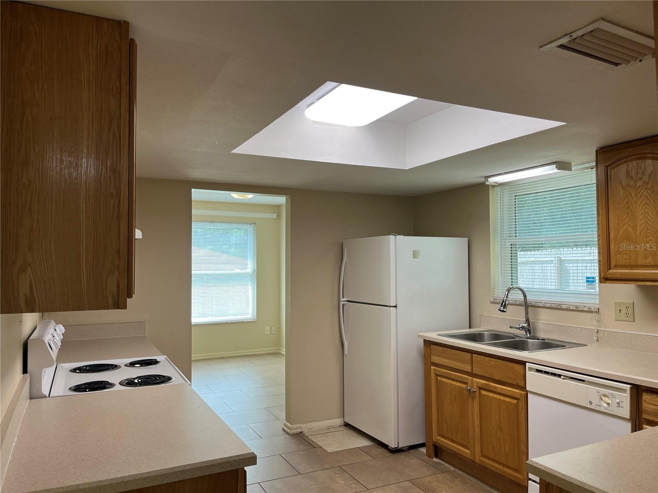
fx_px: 494
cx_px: 329
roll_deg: +0.5
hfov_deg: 67.3
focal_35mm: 26
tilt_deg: +1.9
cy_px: 246
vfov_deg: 53.1
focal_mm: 5.1
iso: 40
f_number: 1.6
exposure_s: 1/120
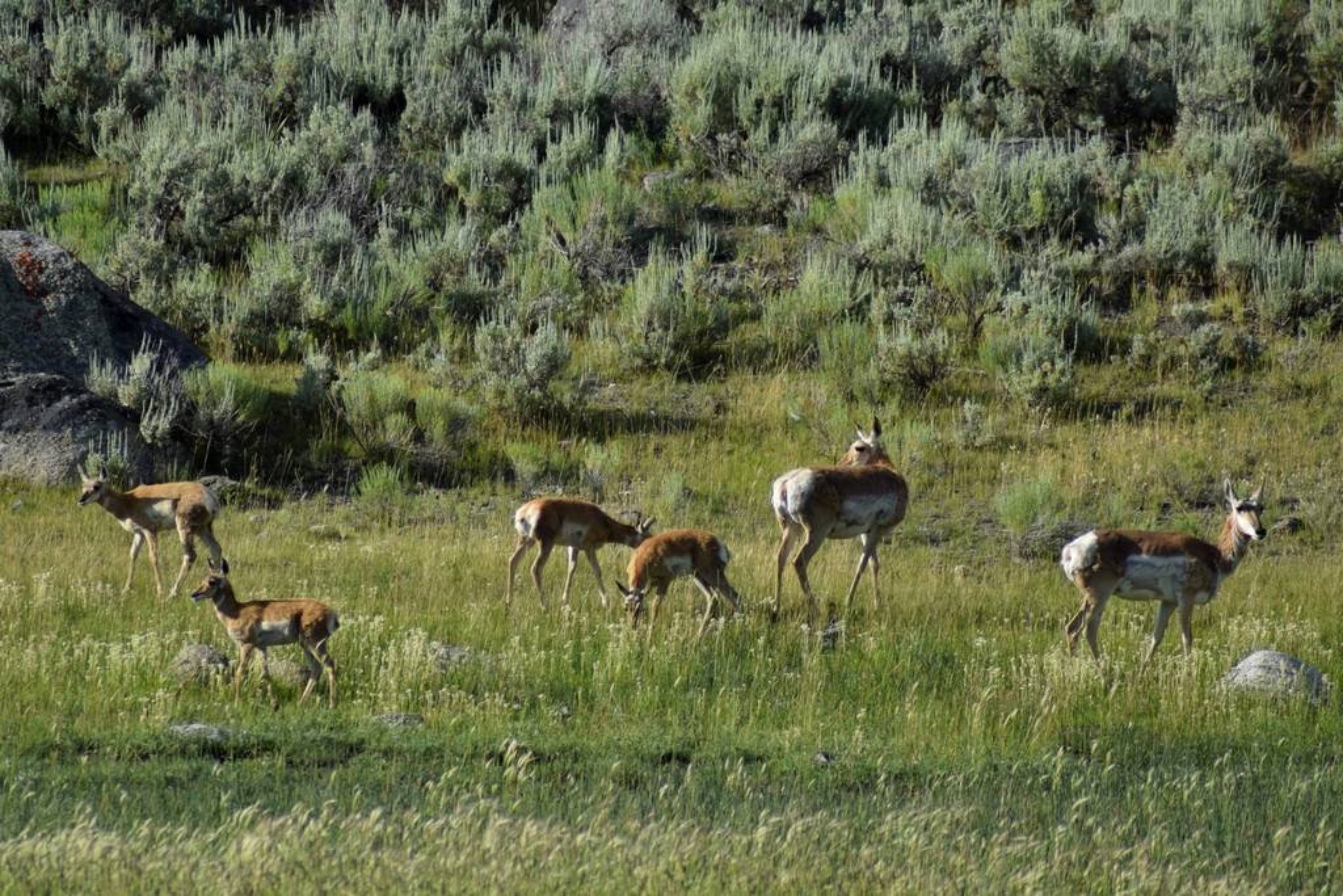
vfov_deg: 3.1
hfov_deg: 4.6
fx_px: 16789
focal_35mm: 450
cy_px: 448
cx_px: 672
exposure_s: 1/1000
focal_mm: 300
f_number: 5.6
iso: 200
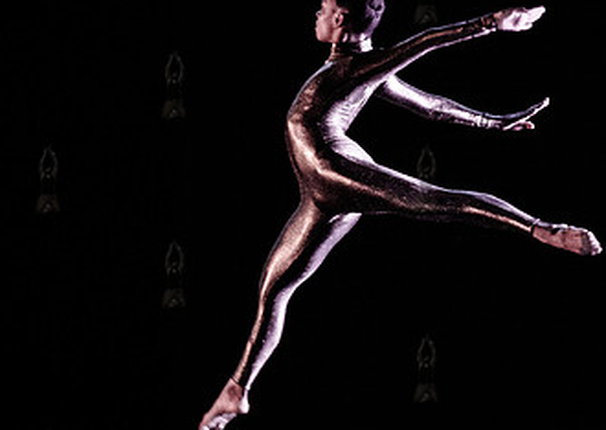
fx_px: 8945
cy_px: 243
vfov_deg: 2.8
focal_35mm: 521
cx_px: 360
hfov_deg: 3.9
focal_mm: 200
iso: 4000
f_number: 2.8
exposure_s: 1/400
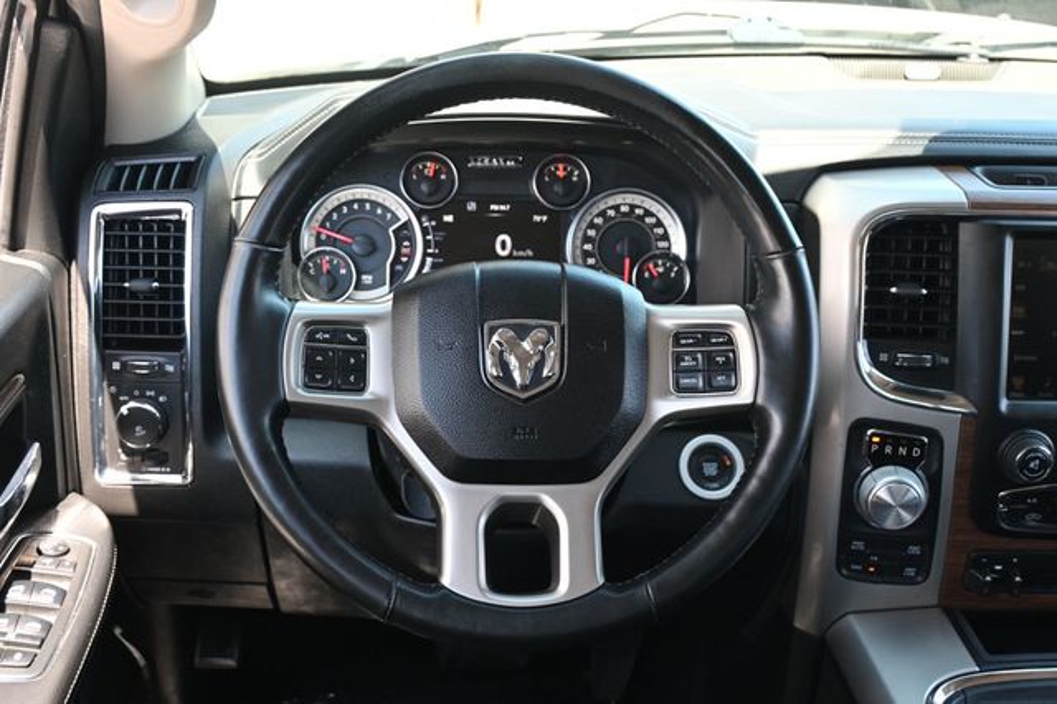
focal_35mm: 42
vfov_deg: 31.9
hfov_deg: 46.4
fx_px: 1232
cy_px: 352
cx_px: 528
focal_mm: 28
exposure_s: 1/125
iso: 720
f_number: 4.5
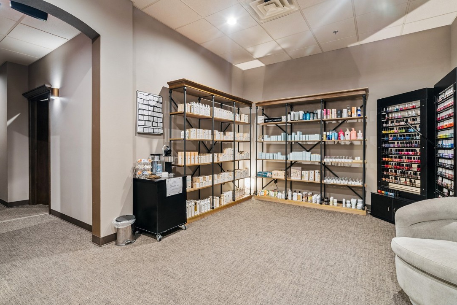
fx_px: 216
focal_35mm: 17
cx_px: 224
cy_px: 149
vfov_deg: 70.4
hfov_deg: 93.3
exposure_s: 2
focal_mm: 16
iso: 400
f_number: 10
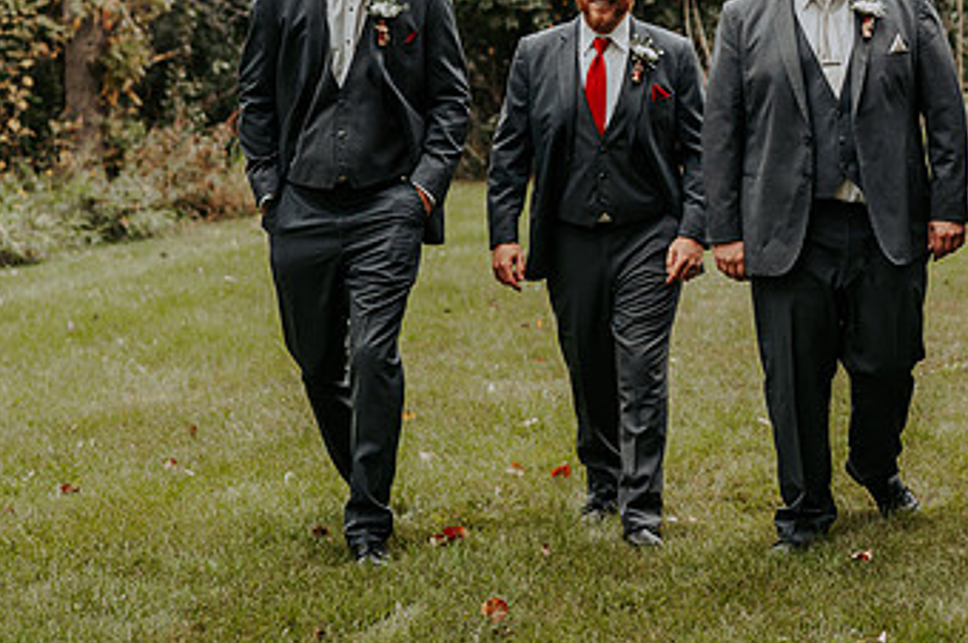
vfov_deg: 13.7
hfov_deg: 20.4
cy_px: 111
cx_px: 777
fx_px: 2659
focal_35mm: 99
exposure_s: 1/1000
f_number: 2.8
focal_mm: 58
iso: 500
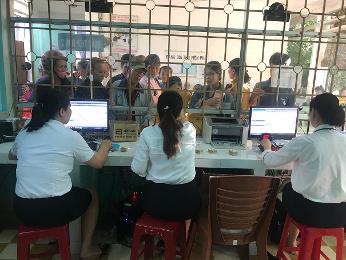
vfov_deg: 49.8
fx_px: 280
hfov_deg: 63.4
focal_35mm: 28
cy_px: 130
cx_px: 173
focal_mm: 3.99
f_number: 1.8
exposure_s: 1/33
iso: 50
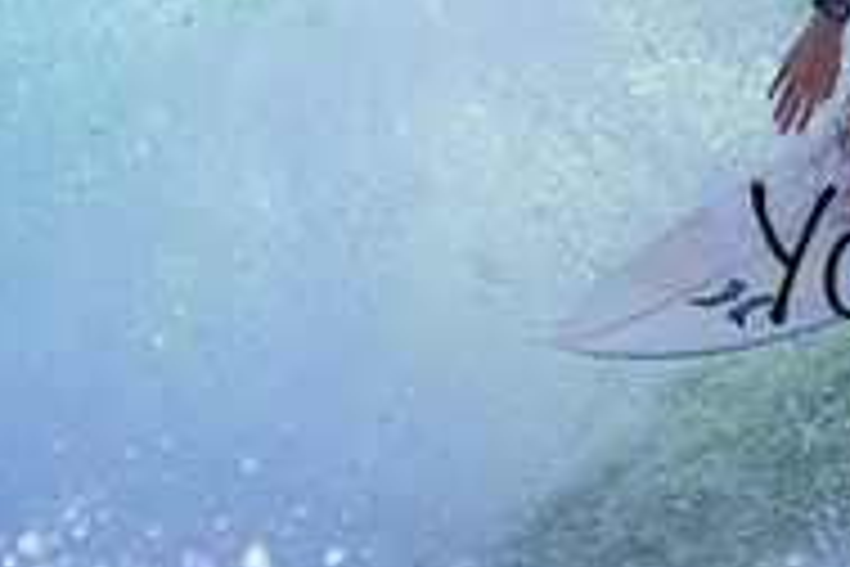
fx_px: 79445
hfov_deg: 0.6
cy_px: -108
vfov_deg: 0.4
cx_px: 1097
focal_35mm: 3365
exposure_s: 1/2000
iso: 1800
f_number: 13
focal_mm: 800
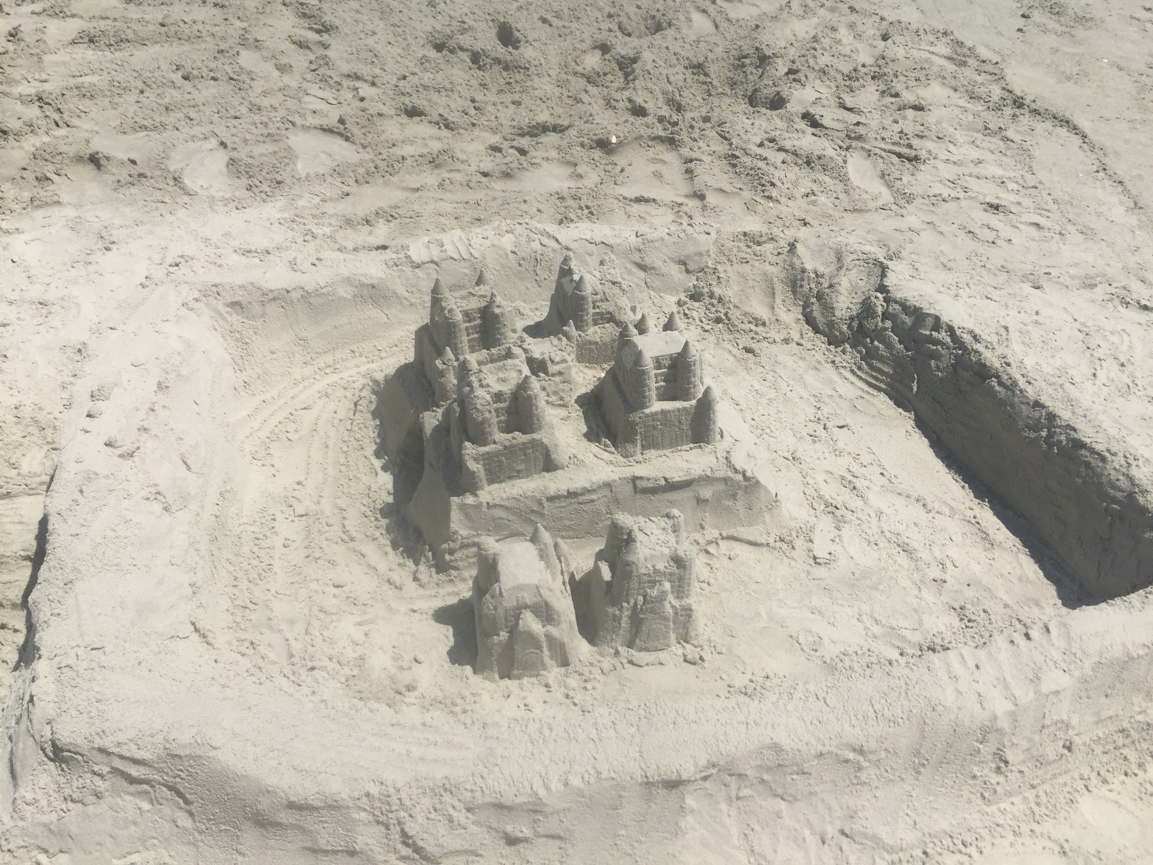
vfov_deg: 48.2
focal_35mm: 29
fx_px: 966
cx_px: 576
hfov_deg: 61.7
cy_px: 432
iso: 32
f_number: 2.2
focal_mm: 4.15
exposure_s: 1/4405
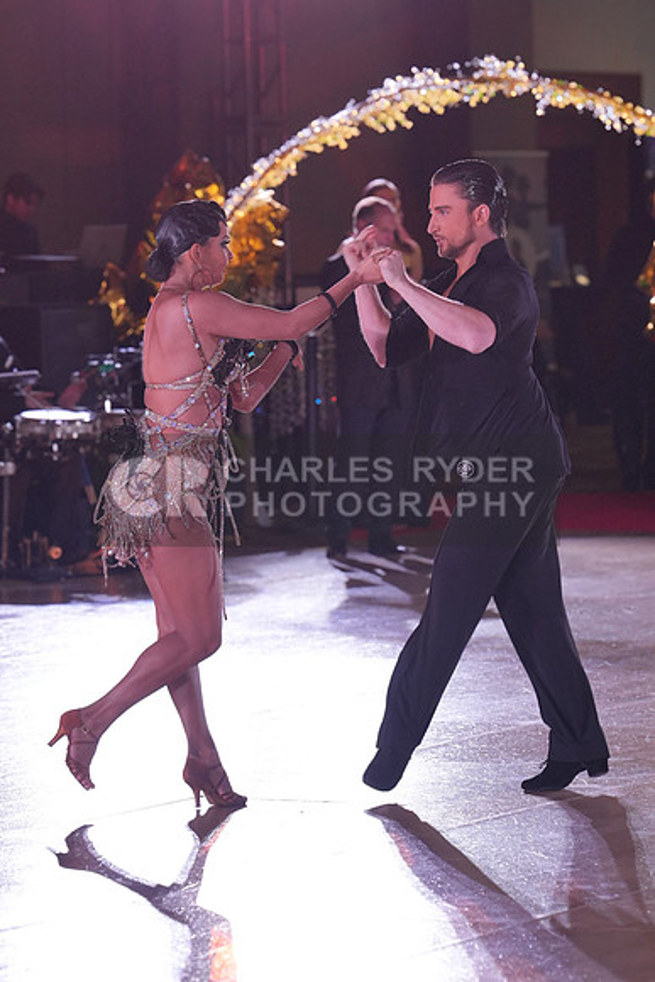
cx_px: 328
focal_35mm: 186
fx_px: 5073
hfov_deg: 7.4
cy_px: 491
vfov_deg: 11.1
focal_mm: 124
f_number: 4
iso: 1250
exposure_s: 1/400
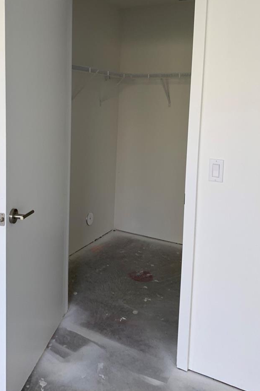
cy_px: 143
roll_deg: -0.5
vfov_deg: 53.7
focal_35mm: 35
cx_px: 98
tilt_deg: -9.6
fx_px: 379
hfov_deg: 37.6
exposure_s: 1/60
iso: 100
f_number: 1.8
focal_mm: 4.25
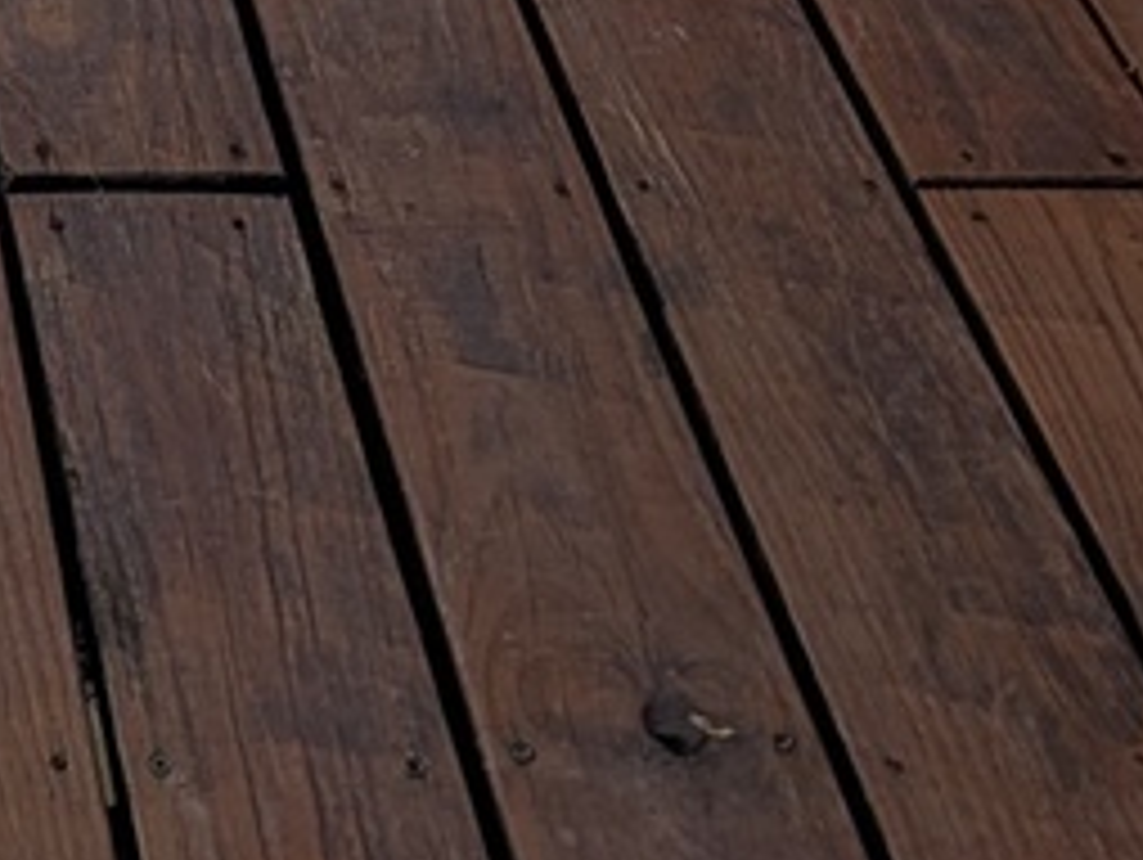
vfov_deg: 9.2
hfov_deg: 13.5
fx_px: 4495
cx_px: -684
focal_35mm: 136
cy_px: -1508
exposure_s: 1/631
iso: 21
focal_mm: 6.9
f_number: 1.68
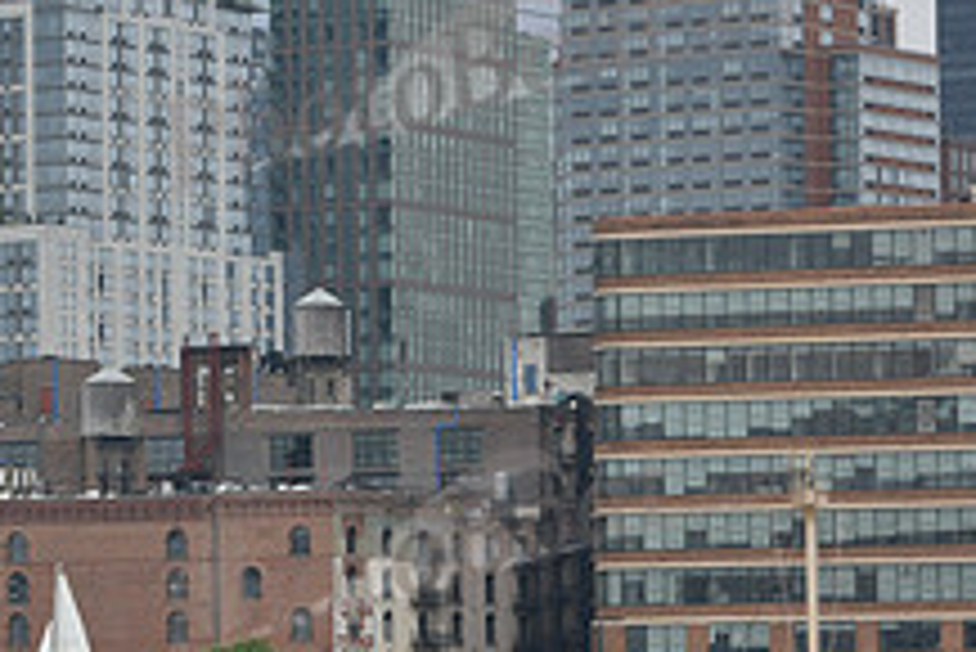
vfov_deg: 4.9
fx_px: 7623
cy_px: 371
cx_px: -67
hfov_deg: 7.3
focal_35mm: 281
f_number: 8
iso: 400
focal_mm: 105
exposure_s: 1/800
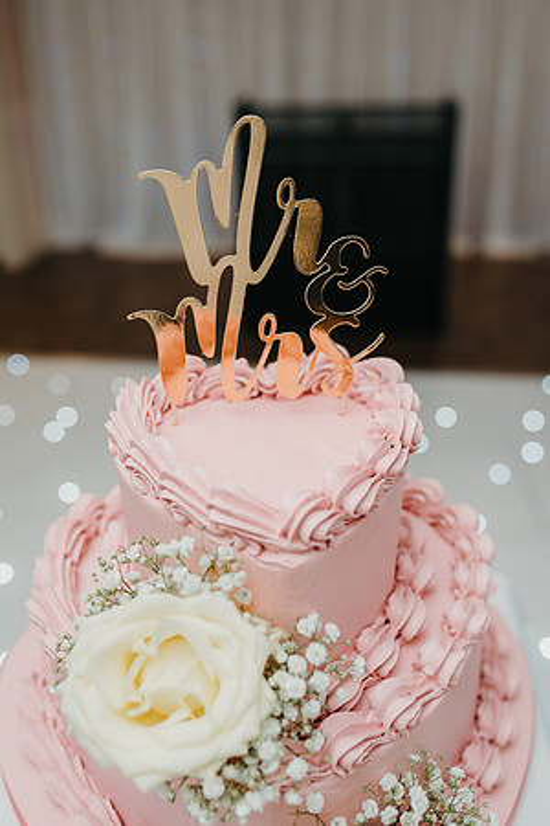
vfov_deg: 54.4
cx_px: 275
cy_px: 413
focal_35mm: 35
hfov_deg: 37.9
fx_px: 802
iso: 800
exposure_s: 1/160
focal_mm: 35
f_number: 2.8
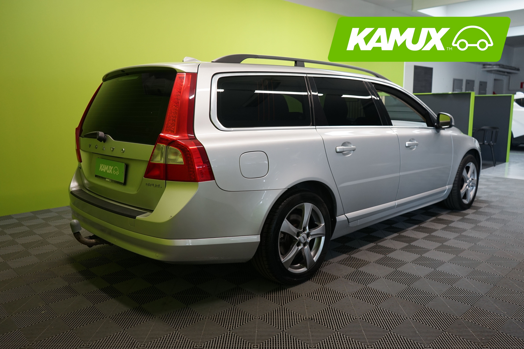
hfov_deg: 65.5
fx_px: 408
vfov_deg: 46.4
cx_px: 262
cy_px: 174
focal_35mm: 28
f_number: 4.5
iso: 640
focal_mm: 28
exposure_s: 1/30
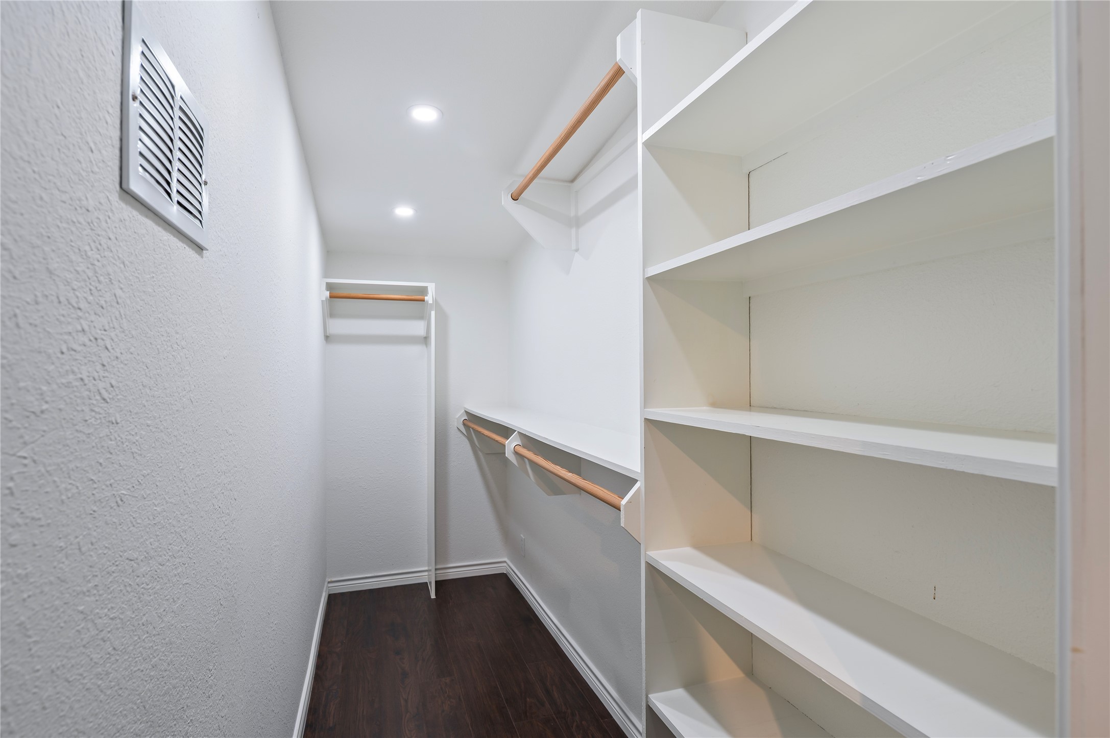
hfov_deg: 90.0
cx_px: 555
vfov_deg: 67.3
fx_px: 555
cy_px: 369
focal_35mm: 18
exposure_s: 1/3
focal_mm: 18
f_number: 6.3
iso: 125
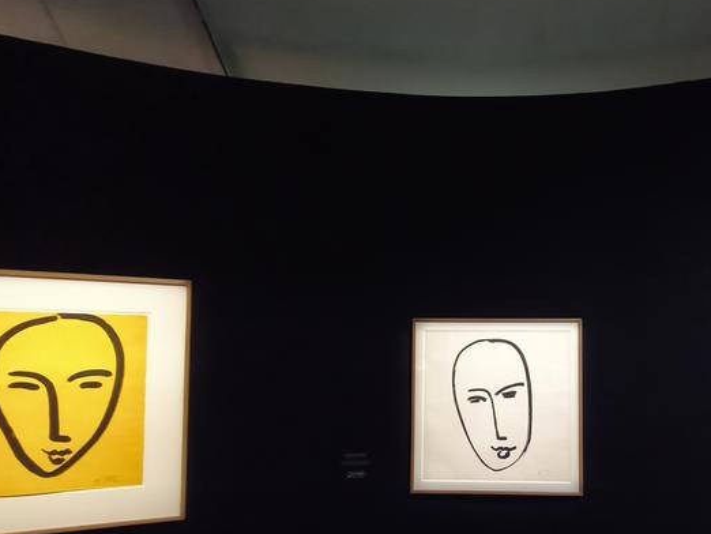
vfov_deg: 57.9
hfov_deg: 70.9
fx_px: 473
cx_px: 494
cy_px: 345
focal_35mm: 23
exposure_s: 1/16.7
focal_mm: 1.65
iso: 1600
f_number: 2.2
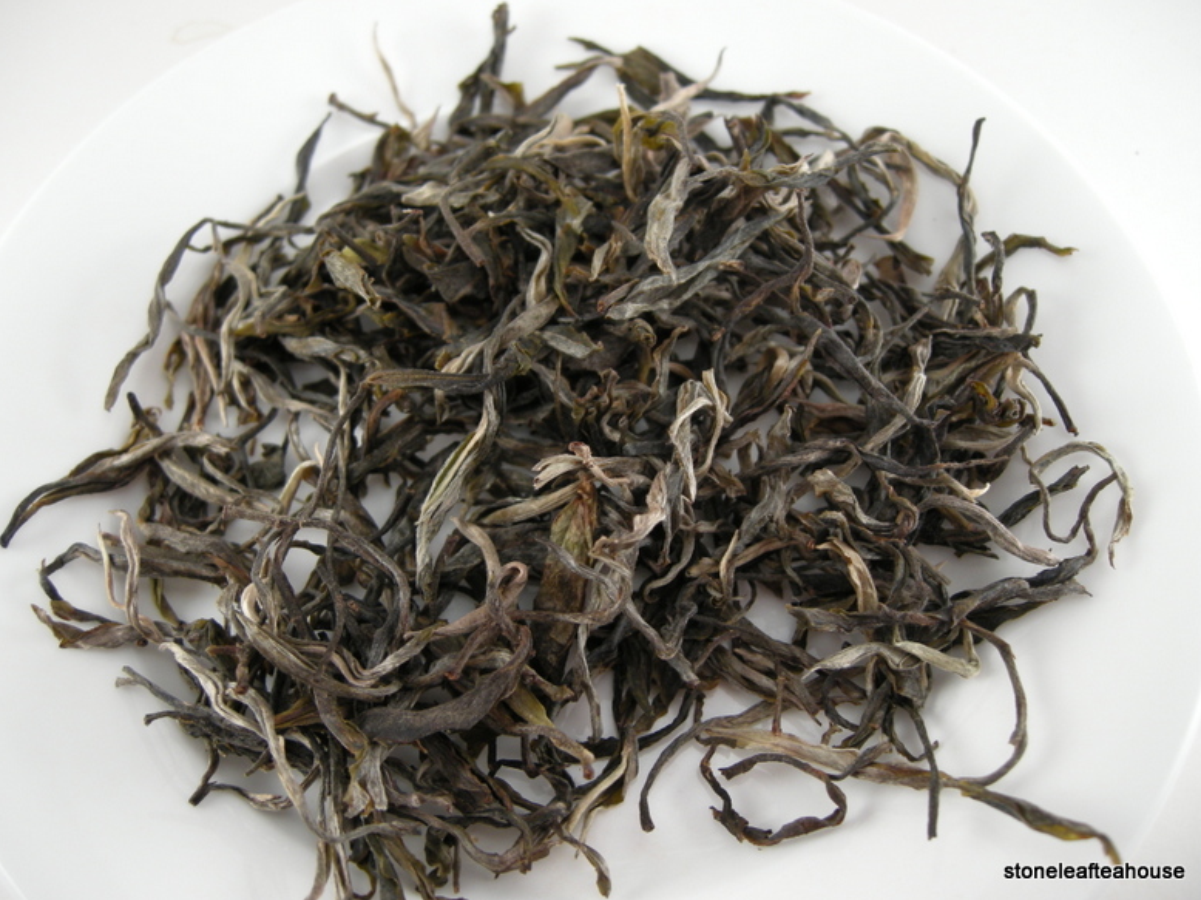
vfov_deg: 39.6
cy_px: 446
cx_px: 599
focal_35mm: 36
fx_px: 1249
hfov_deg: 51.4
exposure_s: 1/59.8
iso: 92
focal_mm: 7.5
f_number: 2.7
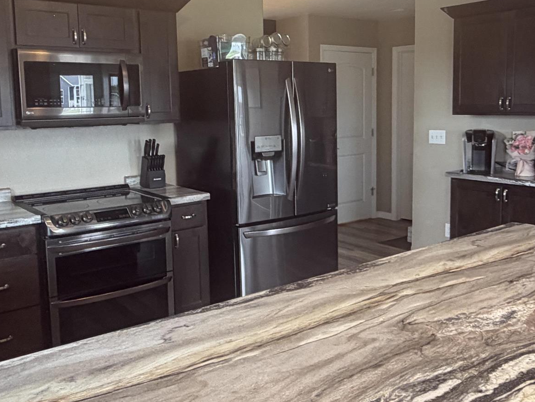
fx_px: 572
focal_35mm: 37
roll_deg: +0.5
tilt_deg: -7.3
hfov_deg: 50.1
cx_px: 275
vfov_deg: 38.6
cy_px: 170
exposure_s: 1/60
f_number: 2.2
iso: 250
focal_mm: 2.22
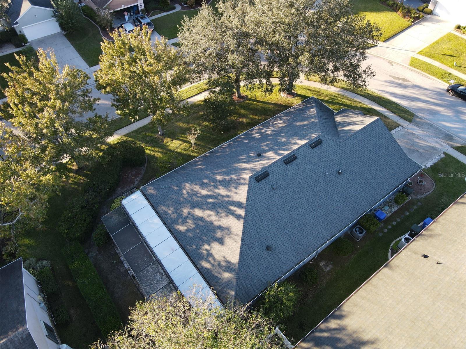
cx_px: 233
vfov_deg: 56.8
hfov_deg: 71.6
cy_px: 174
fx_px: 323
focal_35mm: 24
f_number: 2.8
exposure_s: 1/80
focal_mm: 4.5
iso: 100
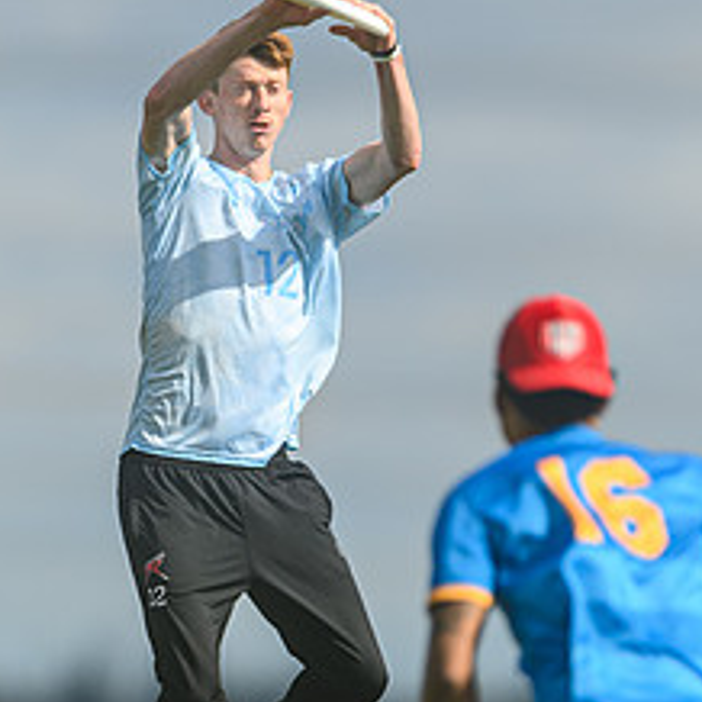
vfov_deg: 1.6
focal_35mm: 1115
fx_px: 25582
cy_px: 396
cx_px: 177
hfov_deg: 1.6
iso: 100
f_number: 3.2
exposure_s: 1/1600
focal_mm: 400
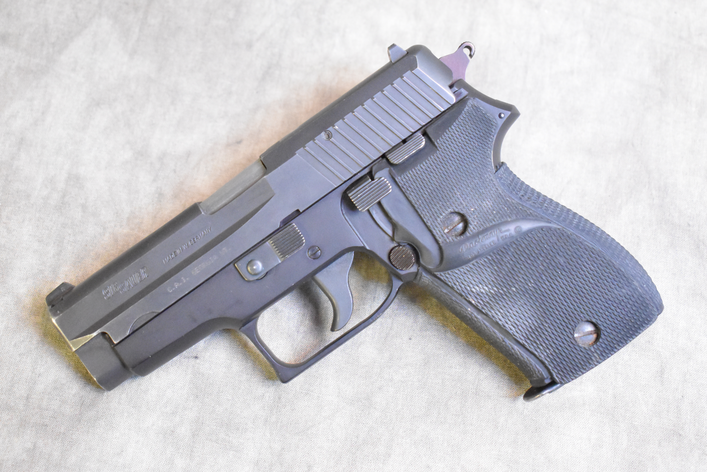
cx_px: 354
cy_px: 236
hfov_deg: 33.4
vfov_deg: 22.6
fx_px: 1178
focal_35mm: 60
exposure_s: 1/30
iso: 12800
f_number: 4.8
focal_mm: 40
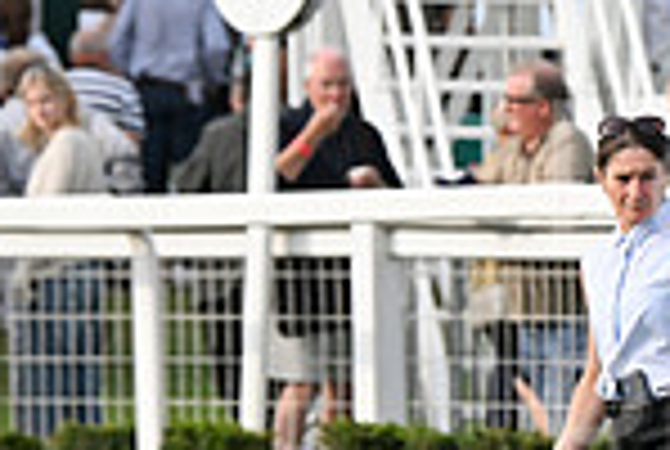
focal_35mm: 525
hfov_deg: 3.9
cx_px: 1133
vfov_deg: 2.6
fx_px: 9790
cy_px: 218
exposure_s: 1/3200
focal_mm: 135
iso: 800
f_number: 4.5
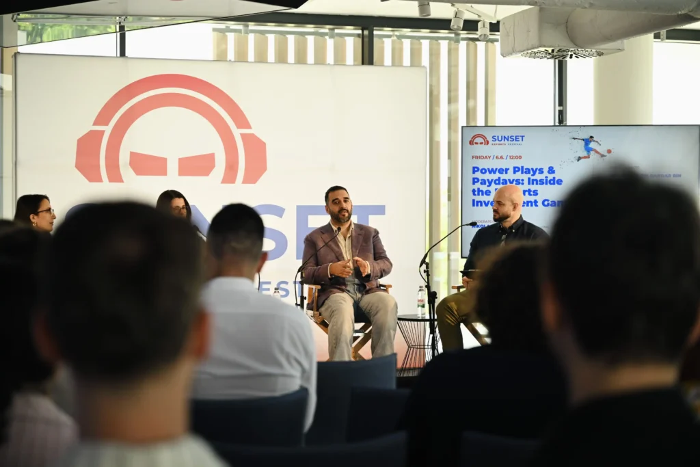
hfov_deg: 28.8
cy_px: 234
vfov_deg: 19.5
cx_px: 350
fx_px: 1361
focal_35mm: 70
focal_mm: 70
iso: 800
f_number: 2.8
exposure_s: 1/640
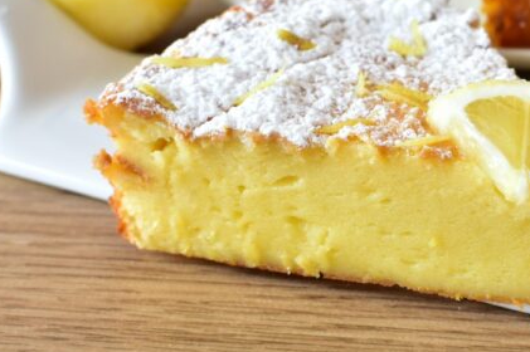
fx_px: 1322
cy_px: 85
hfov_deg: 22.5
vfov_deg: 15.1
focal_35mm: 90
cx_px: 398
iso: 1250
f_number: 5.6
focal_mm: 35
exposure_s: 1/20
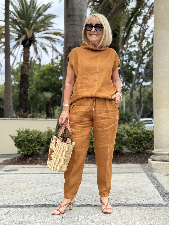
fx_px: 312
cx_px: 84
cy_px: 112
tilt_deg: +3.5
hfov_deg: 30.3
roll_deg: -0.7
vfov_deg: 39.7
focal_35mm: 48
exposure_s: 1/2088
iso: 100
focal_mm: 6.76
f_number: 1.78
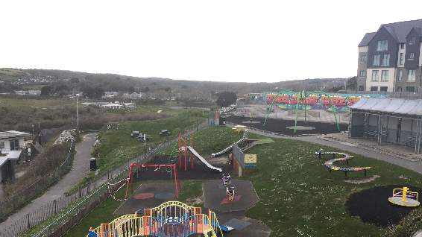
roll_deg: -1.9
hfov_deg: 58.0
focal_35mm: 34
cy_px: 146
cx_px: 212
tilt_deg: -11.1
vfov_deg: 34.5
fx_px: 380
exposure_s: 1/100
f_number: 2.4
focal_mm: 3.3
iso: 32
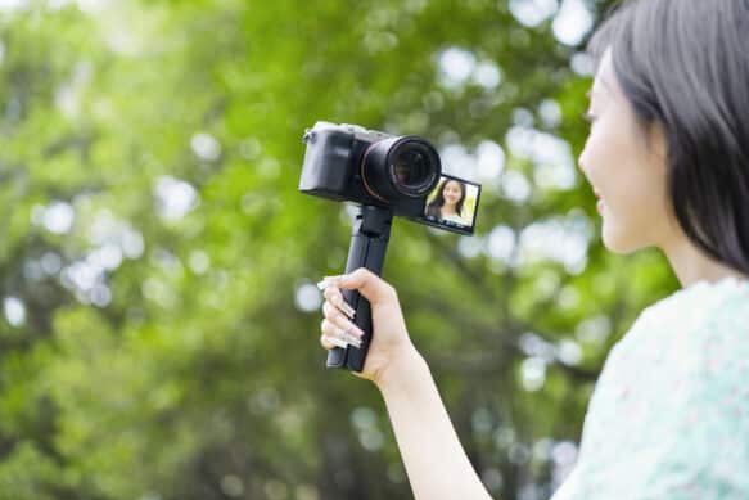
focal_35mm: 72
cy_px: 247
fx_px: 1498
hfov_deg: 28.1
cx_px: 384
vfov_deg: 18.9
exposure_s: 1/60
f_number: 2.8
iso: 200
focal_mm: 70
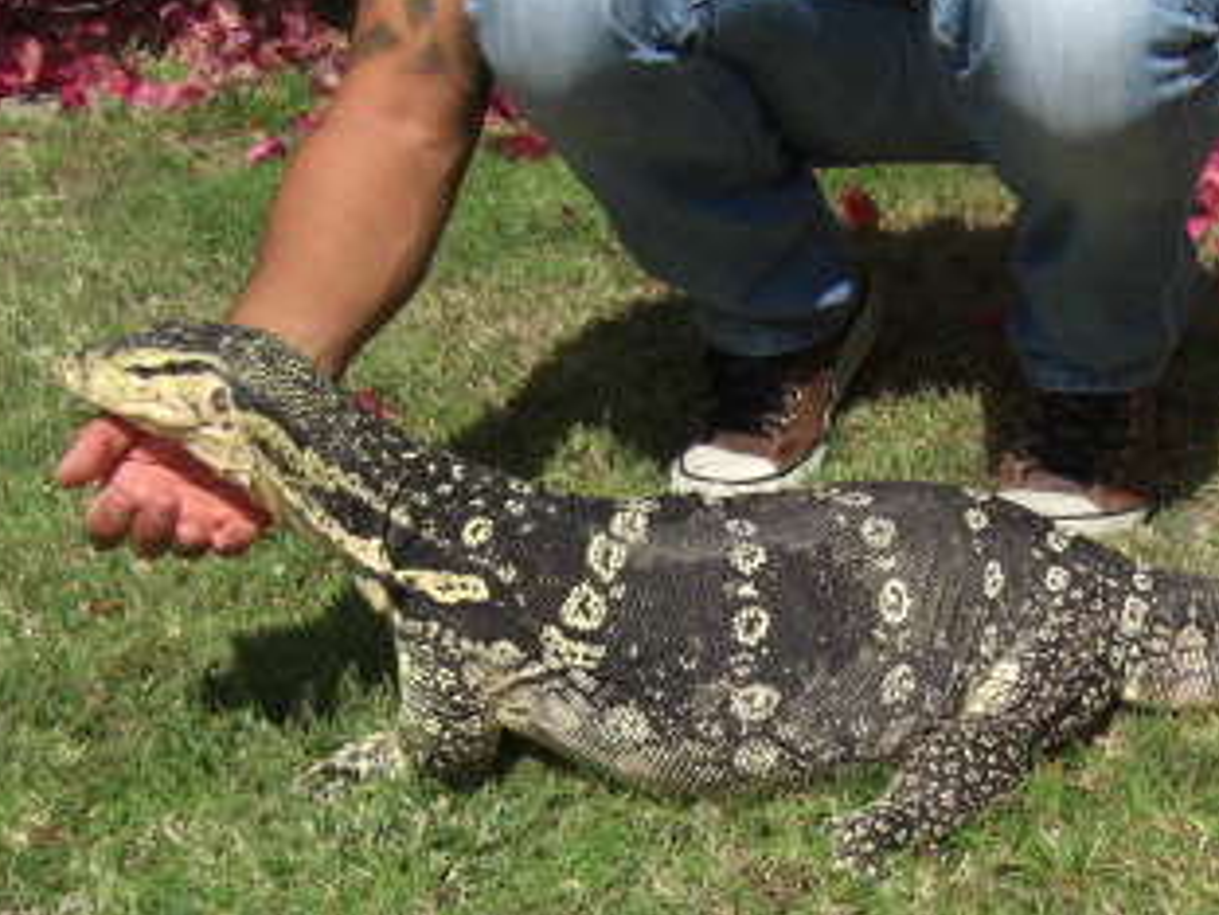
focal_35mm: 78
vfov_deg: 18.6
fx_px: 2747
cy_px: 825
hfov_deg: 24.6
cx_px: 1000
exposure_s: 1/250
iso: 80
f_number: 8
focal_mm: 7.9
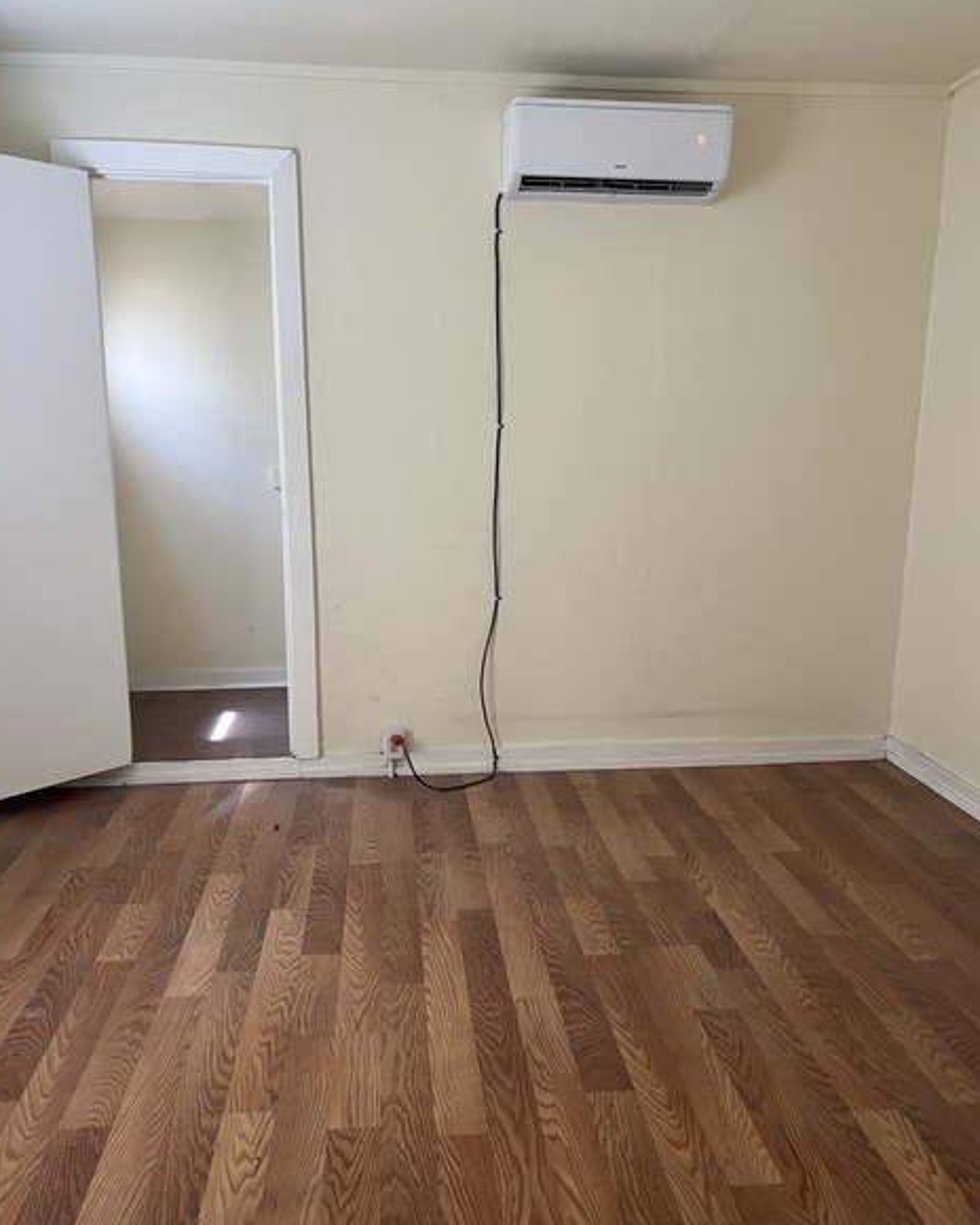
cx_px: 482
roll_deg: -1.1
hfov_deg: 51.5
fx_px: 1015
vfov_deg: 62.2
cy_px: 634
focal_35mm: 28
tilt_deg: -12.3
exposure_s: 1/60
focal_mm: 5.7
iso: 80
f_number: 1.5
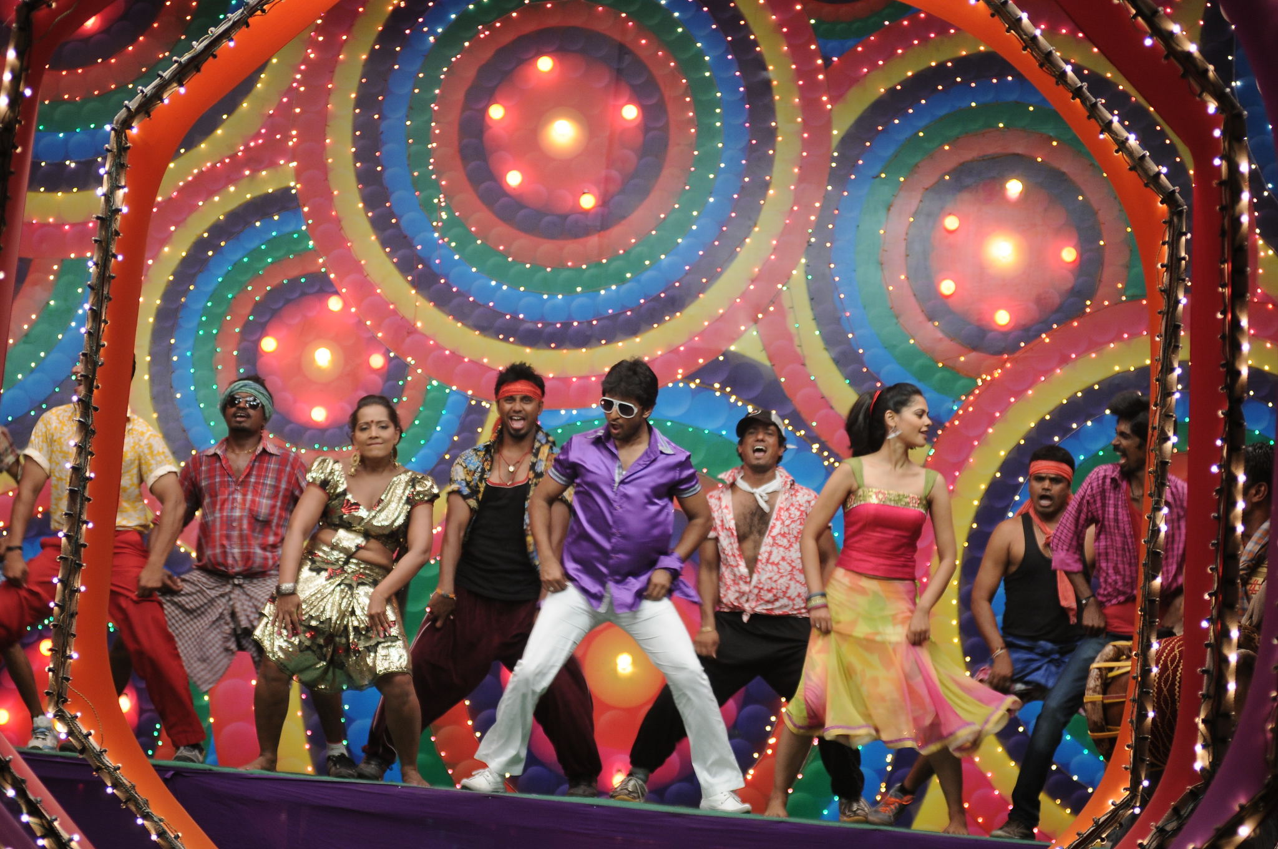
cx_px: 639
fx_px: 4574
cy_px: 424
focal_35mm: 129
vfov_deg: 10.6
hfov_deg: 15.9
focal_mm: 86
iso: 400
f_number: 2.8
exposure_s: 1/80
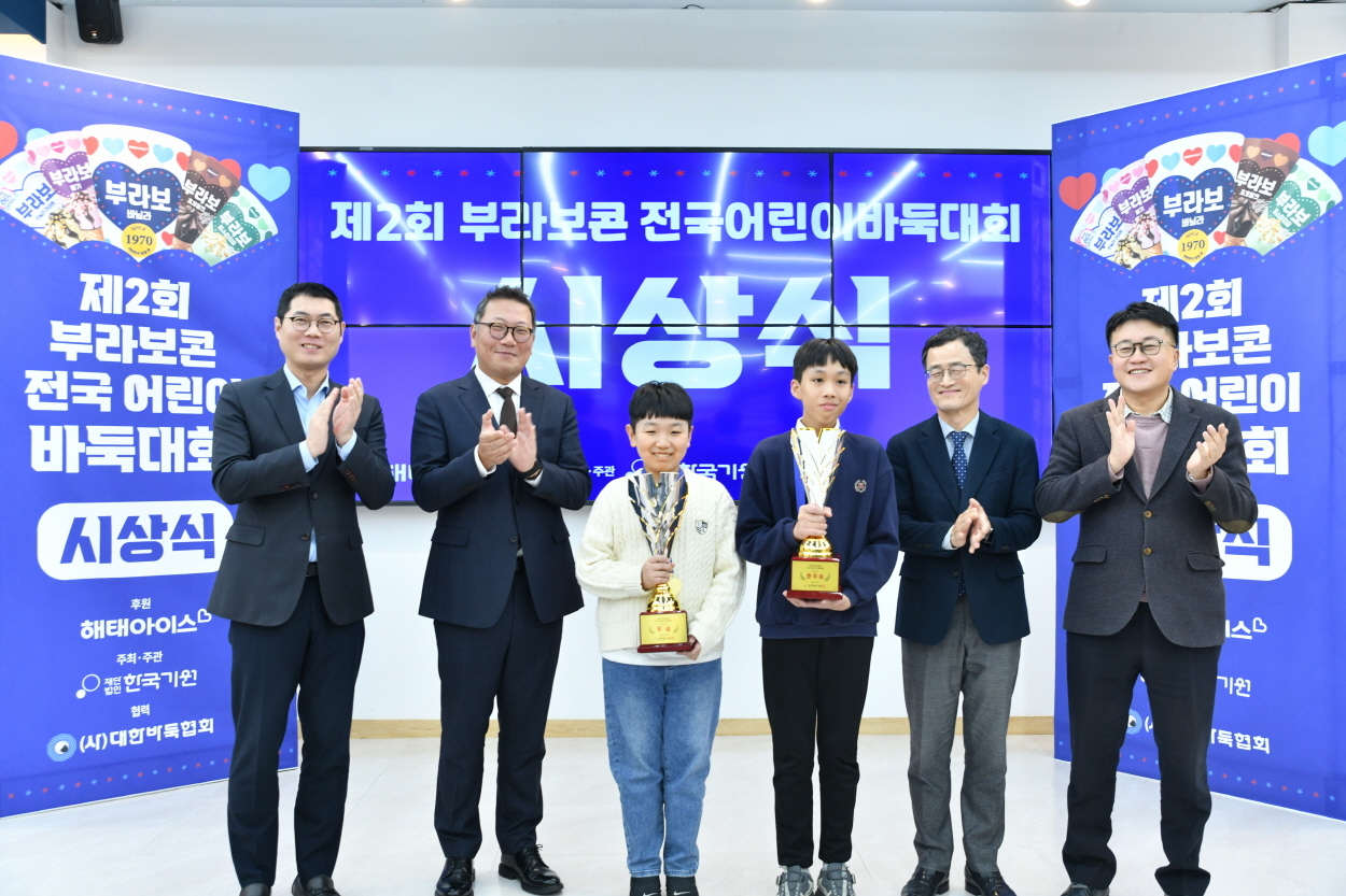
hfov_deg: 58.7
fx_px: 1196
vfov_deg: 41.1
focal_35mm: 32
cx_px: 673
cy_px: 448
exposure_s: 1/100
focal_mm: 32
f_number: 4
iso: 800
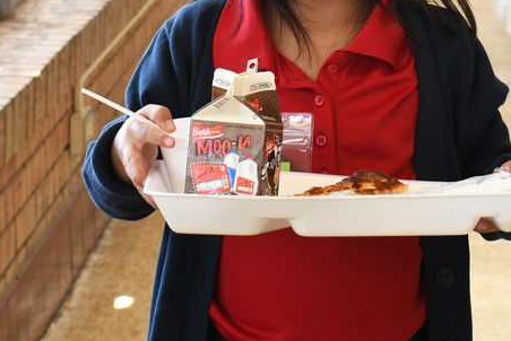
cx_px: 348
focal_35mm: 129
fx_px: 1832
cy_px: 8
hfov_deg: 15.8
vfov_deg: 10.6
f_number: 7.1
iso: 1000
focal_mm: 38
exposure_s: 1/80
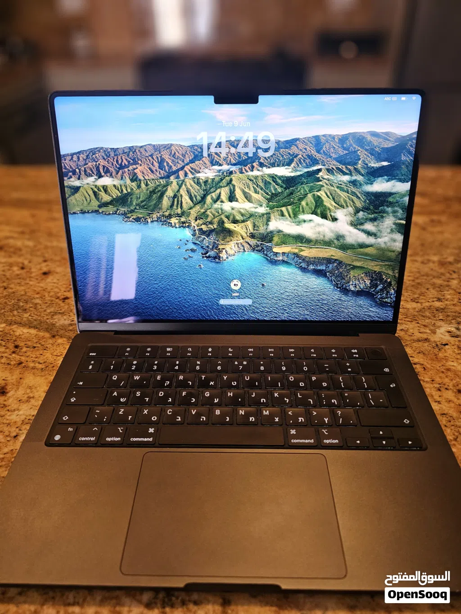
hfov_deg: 58.9
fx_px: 408
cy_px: 307
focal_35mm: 23
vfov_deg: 73.9
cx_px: 230
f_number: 1.7
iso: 400
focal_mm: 6.3
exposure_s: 1/100
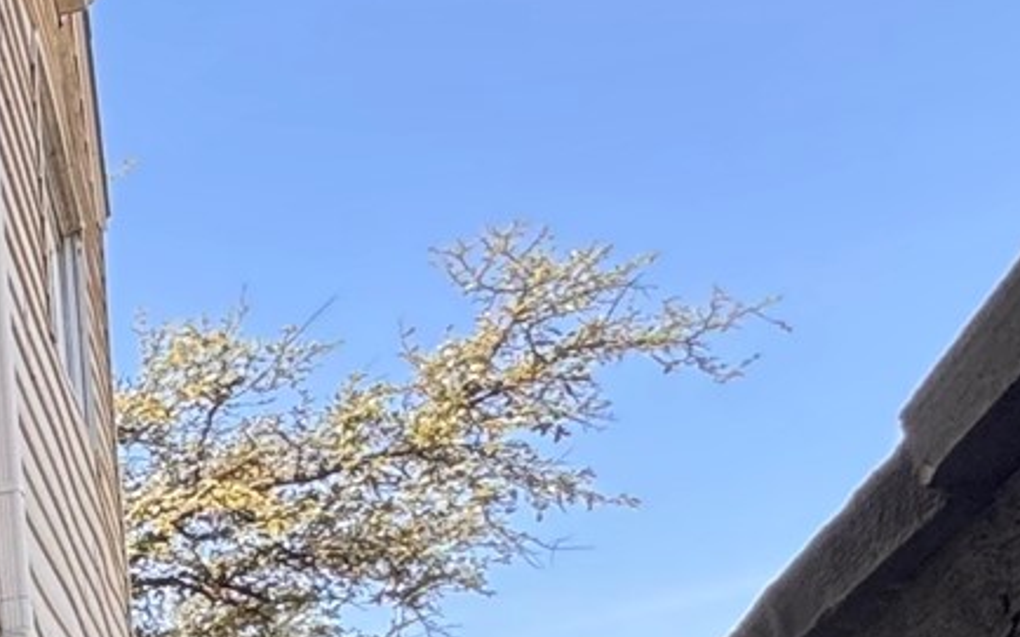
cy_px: 1001
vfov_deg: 16.6
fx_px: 1945
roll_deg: +1.7
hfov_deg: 16.6
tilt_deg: +3.1
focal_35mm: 70
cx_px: -1264
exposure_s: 1/243
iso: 40
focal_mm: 2.22
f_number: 2.2
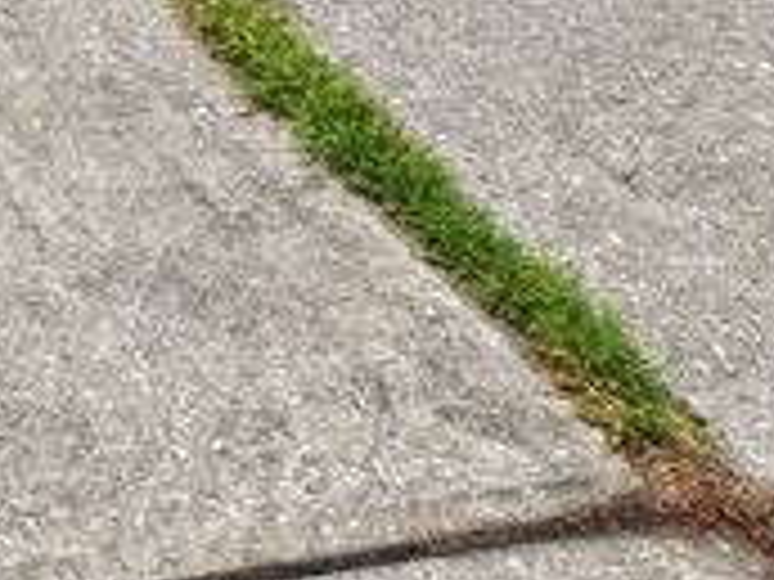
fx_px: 3197
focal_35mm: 143
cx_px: -747
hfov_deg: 12.3
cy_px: -949
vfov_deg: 9.0
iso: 180
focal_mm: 12.29
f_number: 2.8
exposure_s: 1/1600
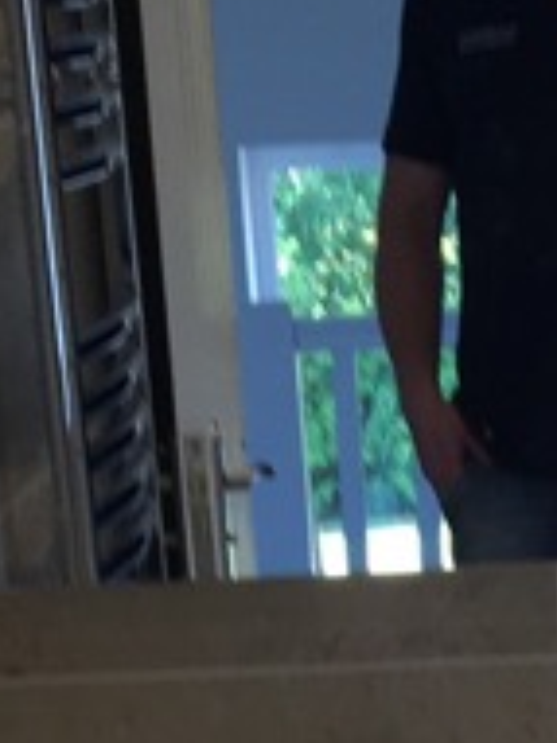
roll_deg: +2.5
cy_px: 2054
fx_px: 3909
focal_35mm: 182
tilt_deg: -27.9
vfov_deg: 9.2
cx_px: 596
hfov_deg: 8.1
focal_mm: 4.15
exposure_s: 1/50
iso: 32
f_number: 2.2
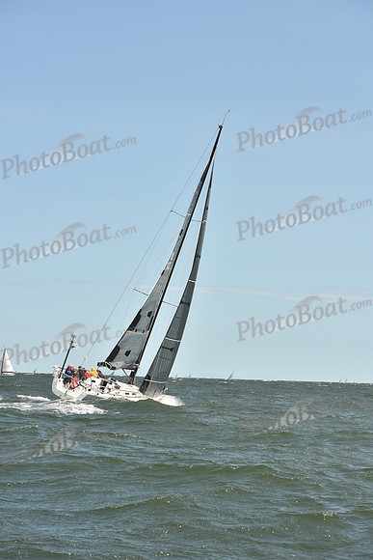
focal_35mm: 70
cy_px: 280
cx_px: 186
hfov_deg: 19.5
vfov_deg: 28.8
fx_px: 1087
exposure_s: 1/800
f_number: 9
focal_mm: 70
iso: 250
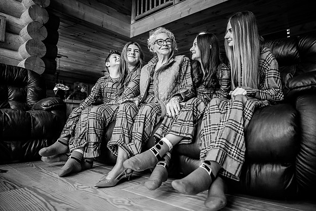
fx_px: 211
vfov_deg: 53.2
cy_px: 106
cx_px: 158
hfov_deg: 73.7
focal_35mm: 24
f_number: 2.8
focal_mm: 24
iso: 1000
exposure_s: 1/160
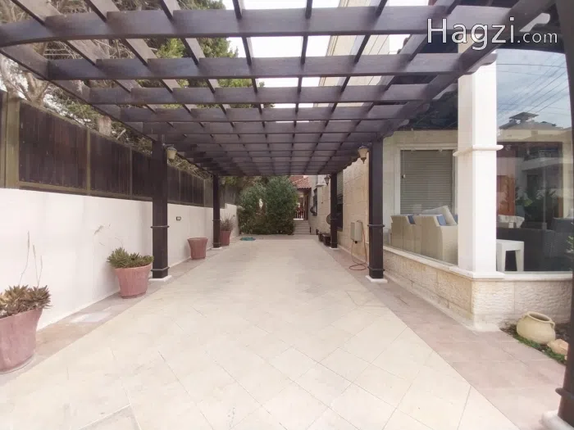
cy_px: 215
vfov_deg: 89.9
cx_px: 287
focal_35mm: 13
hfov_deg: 106.2
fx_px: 216
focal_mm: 1.3
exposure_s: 1/339
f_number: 2.2
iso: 64
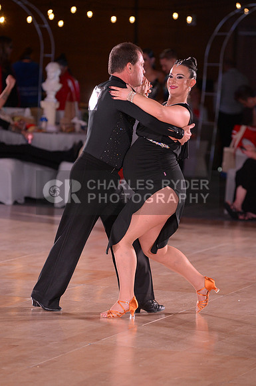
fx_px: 2140
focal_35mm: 200
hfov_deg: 6.8
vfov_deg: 10.3
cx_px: 128
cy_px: 193
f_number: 5
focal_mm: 200
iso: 3200
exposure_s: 1/250
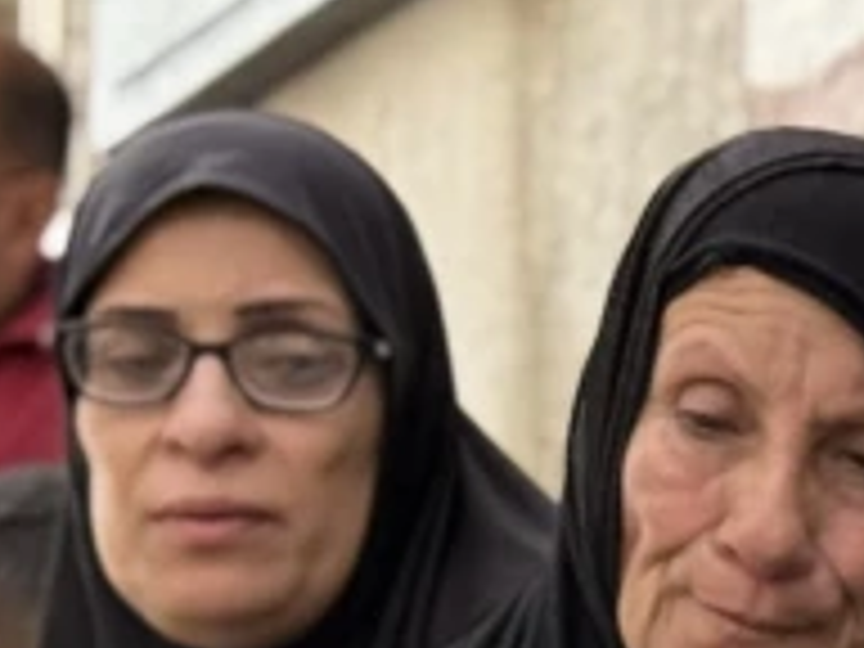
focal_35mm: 300
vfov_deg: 4.9
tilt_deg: +3.7
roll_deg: -0.8
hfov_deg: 6.4
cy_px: 1364
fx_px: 7488
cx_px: 1656
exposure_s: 1/819
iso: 80
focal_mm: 6.76
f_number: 1.78
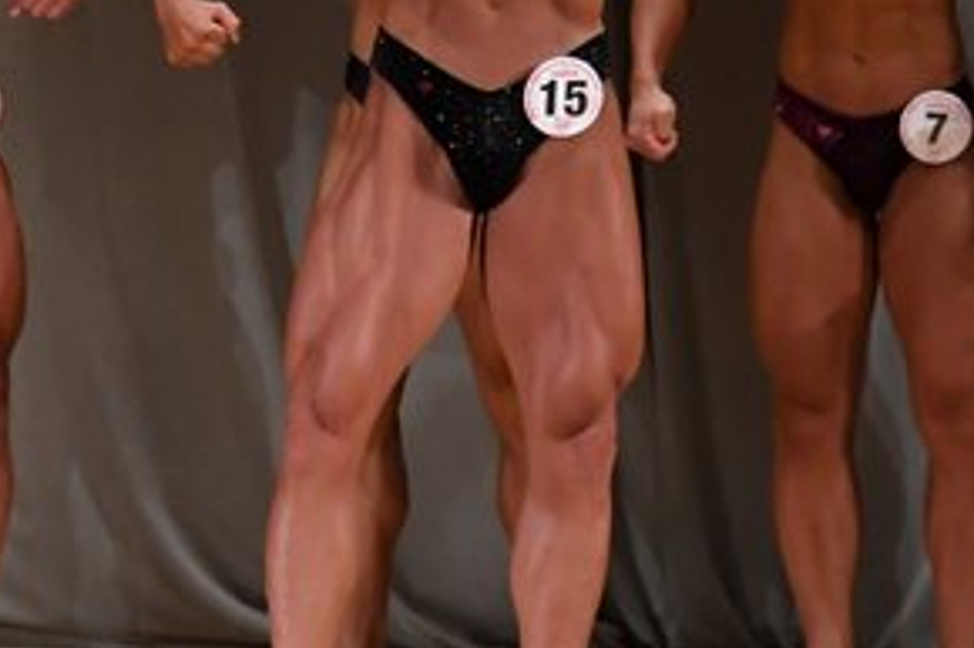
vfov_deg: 2.3
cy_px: 131
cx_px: 5
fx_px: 16250
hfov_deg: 3.4
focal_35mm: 601
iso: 3200
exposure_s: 1/400
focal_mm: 150
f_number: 5.6
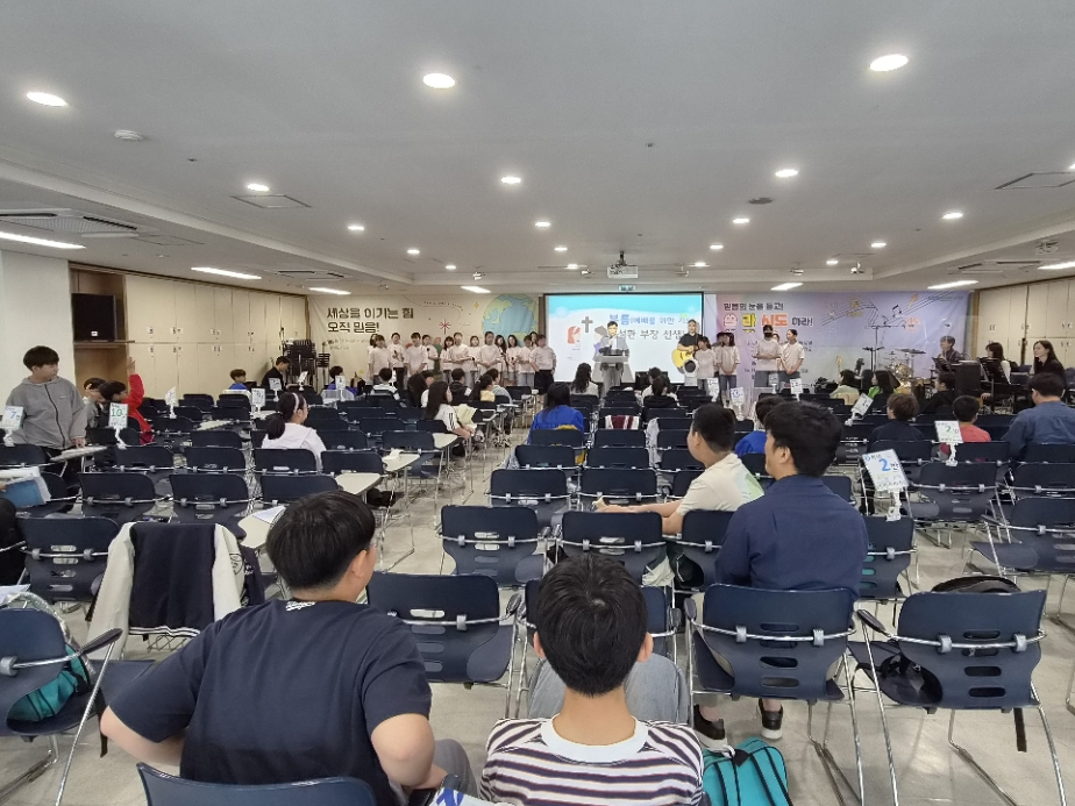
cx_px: 575
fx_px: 559
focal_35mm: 18
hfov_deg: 87.6
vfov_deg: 71.6
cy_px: 385
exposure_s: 1/120
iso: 320
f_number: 2.2
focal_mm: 2.2
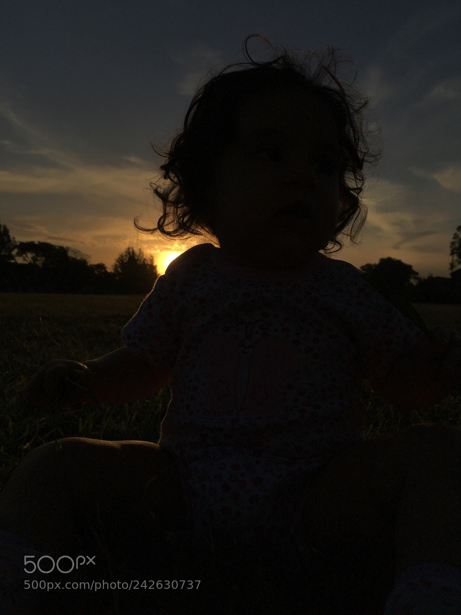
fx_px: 515
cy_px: 308
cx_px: 230
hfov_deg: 48.2
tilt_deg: -1.6
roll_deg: -1.5
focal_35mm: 29
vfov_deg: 61.7
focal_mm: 4.15
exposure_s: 1/9615
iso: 25
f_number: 2.2
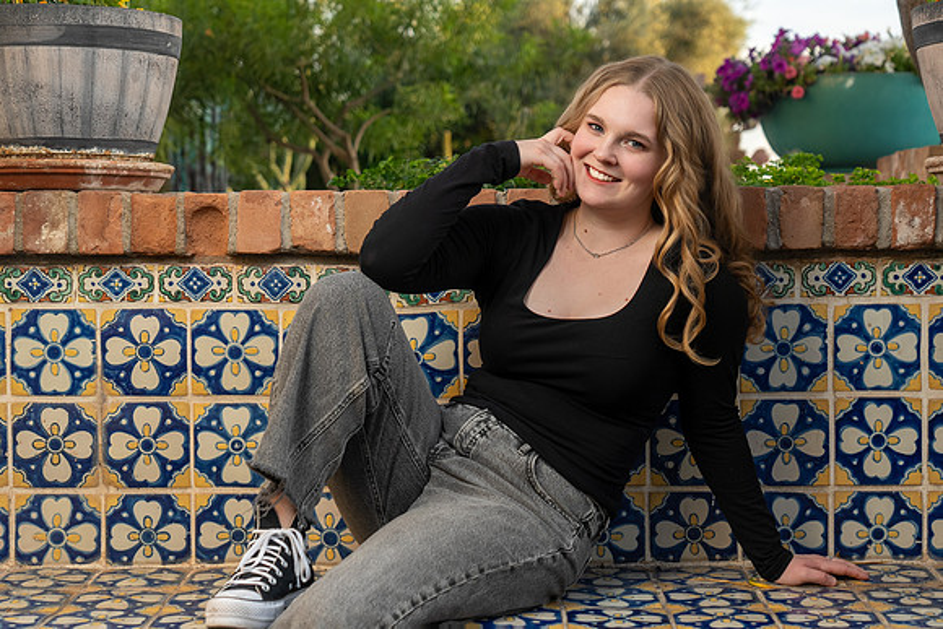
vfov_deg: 21.3
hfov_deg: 31.4
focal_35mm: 64
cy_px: 314
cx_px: 472
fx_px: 1677
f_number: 5.6
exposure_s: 1/200
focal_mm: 64
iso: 400
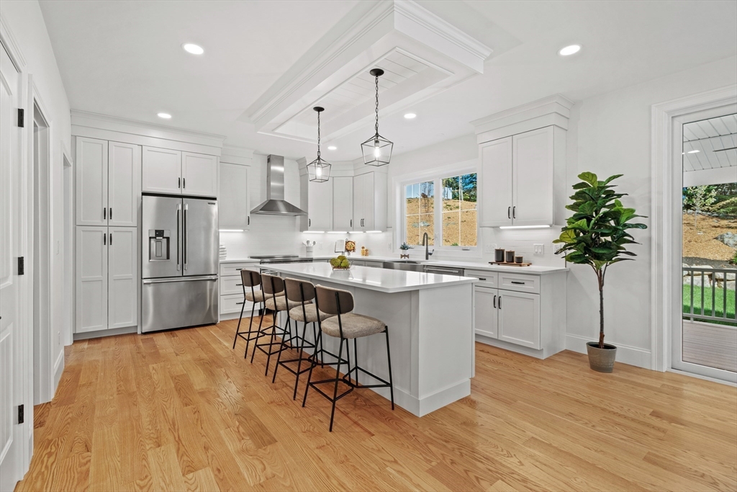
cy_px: 246
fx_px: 328
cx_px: 368
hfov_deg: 96.7
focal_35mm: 16
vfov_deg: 73.8
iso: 200
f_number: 8
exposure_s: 1/2
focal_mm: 16
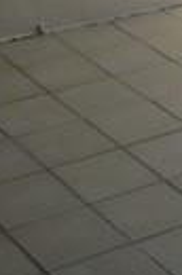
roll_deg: +1.2
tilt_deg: -23.6
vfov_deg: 13.8
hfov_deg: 8.1
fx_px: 1136
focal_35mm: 149
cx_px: 504
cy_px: 118
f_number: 2.2
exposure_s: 1/1068
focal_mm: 4.15
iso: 25
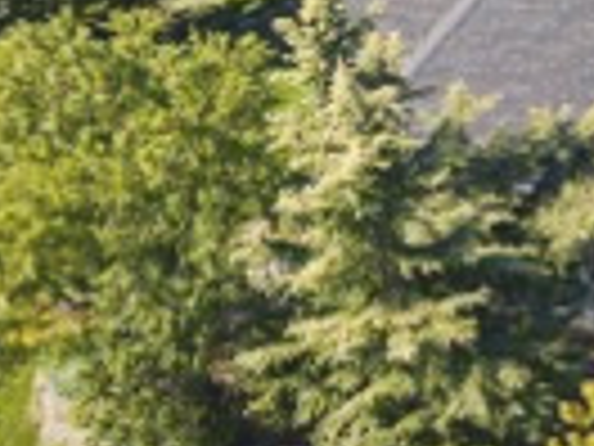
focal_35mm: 116
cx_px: 1130
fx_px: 1991
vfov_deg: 12.6
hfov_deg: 14.5
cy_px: 23
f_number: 1.8
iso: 390
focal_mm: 8.67
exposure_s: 1/120
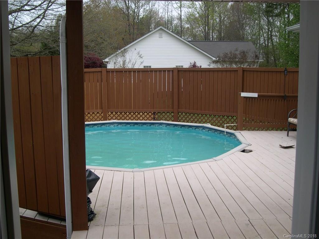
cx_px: 160
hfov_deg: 49.0
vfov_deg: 37.7
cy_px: 120
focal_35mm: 38
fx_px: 350
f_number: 7.6
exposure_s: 1/88.2
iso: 100
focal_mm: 8
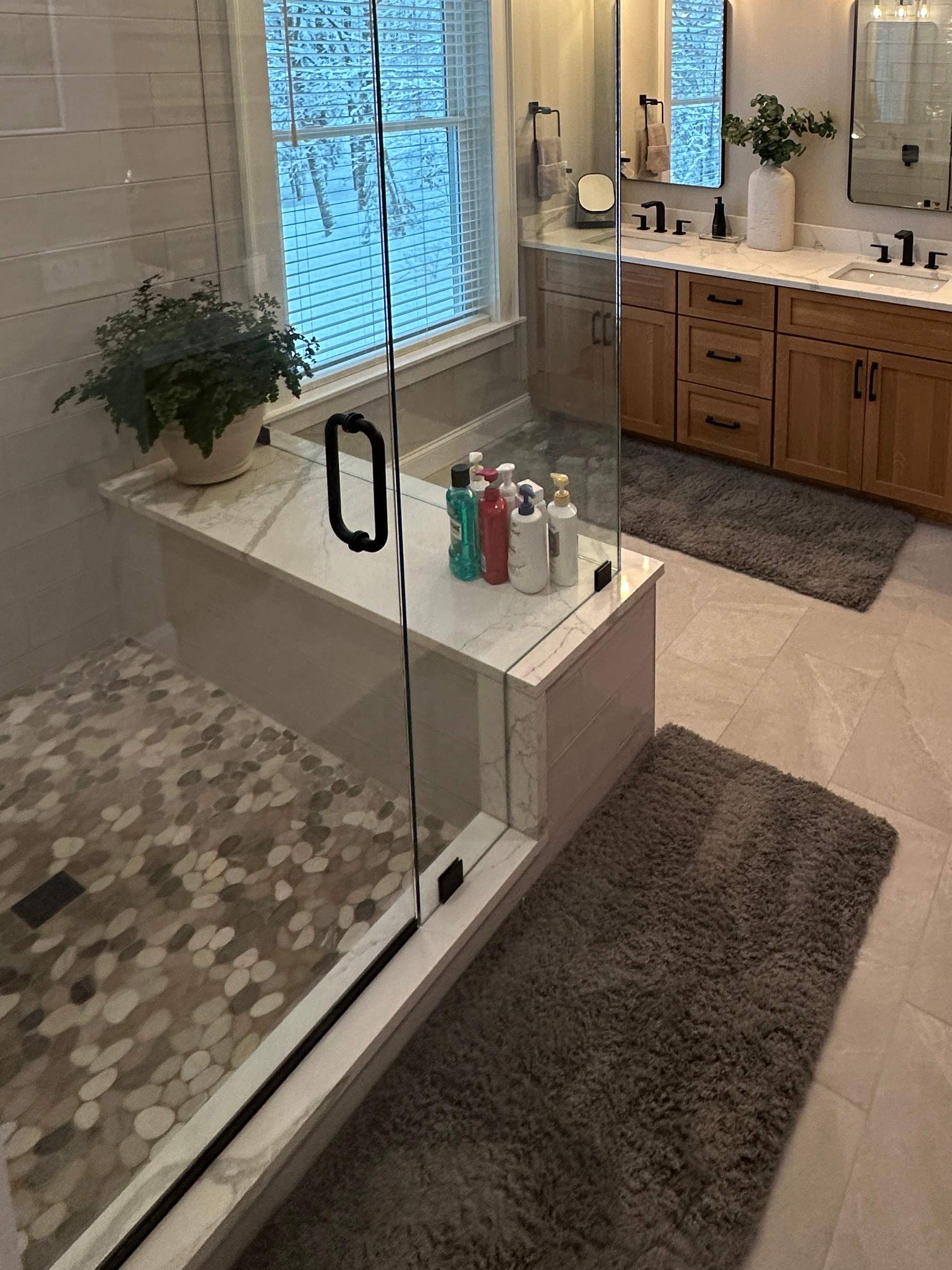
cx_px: 725
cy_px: 195
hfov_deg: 54.0
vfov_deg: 63.2
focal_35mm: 24
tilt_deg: -9.5
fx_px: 880
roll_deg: -1.1
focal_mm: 2.22
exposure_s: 1/120
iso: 160
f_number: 2.2
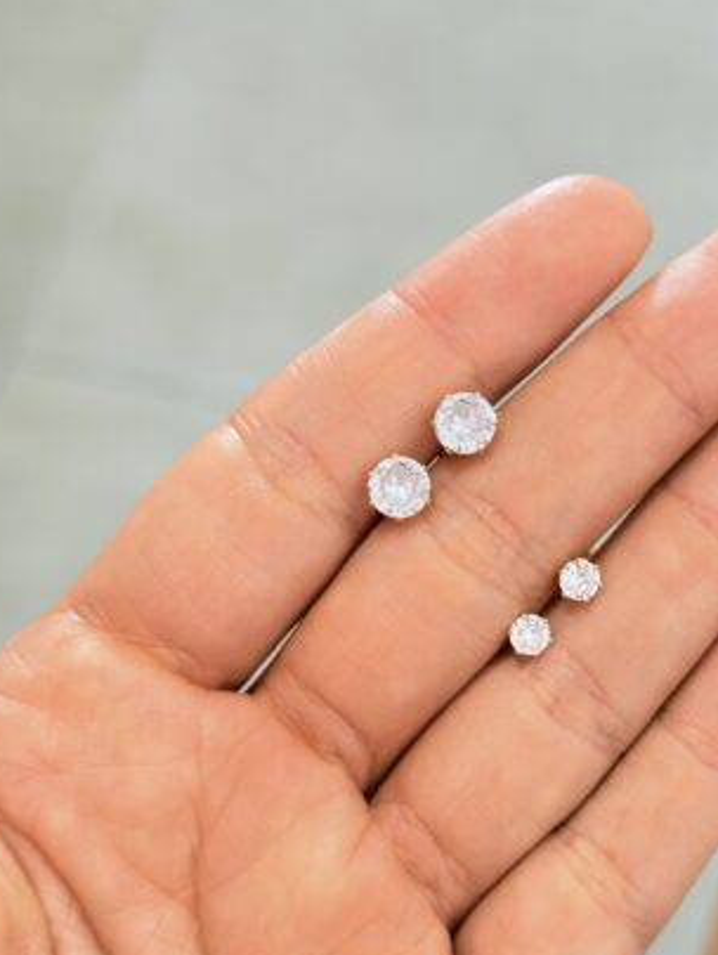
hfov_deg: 21.6
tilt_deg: -58.2
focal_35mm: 68
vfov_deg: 28.5
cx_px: 472
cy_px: 552
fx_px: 1877
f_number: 1.78
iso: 125
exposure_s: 1/60
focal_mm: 6.76
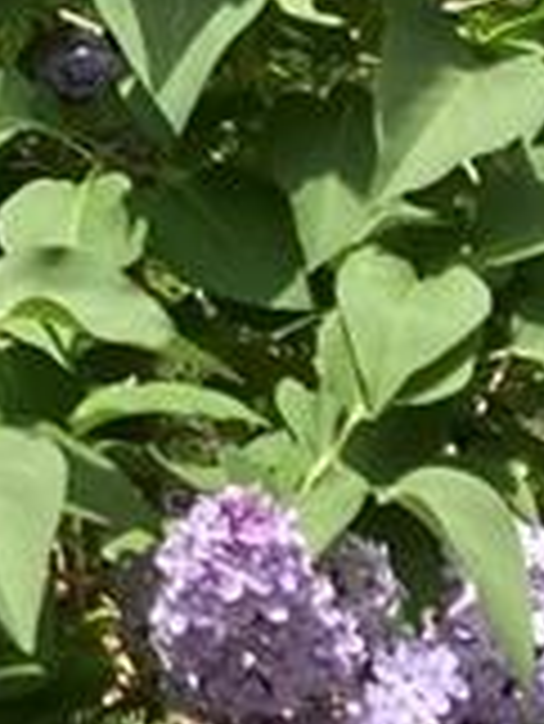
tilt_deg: -7.5
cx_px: -1012
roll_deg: -0.4
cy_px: -315
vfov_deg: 9.2
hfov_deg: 6.6
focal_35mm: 209
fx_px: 4374
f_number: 1.8
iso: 20
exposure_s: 1/1091
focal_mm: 3.99
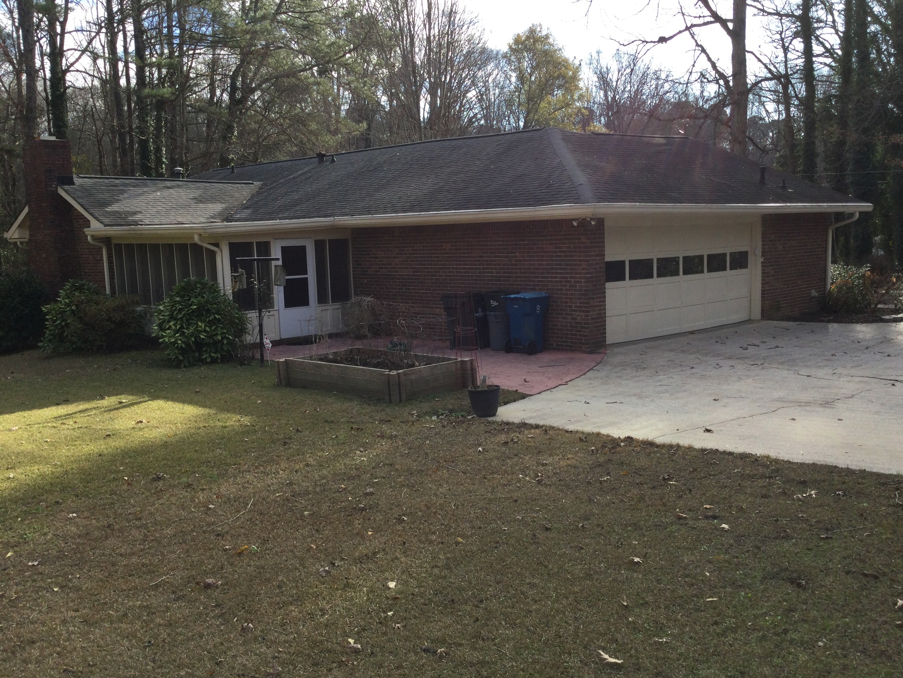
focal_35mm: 34
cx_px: 471
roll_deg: +1.7
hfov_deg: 53.9
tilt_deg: -7.9
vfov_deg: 41.8
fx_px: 887
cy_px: 348
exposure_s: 1/397
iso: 25
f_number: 2.4
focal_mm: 3.3
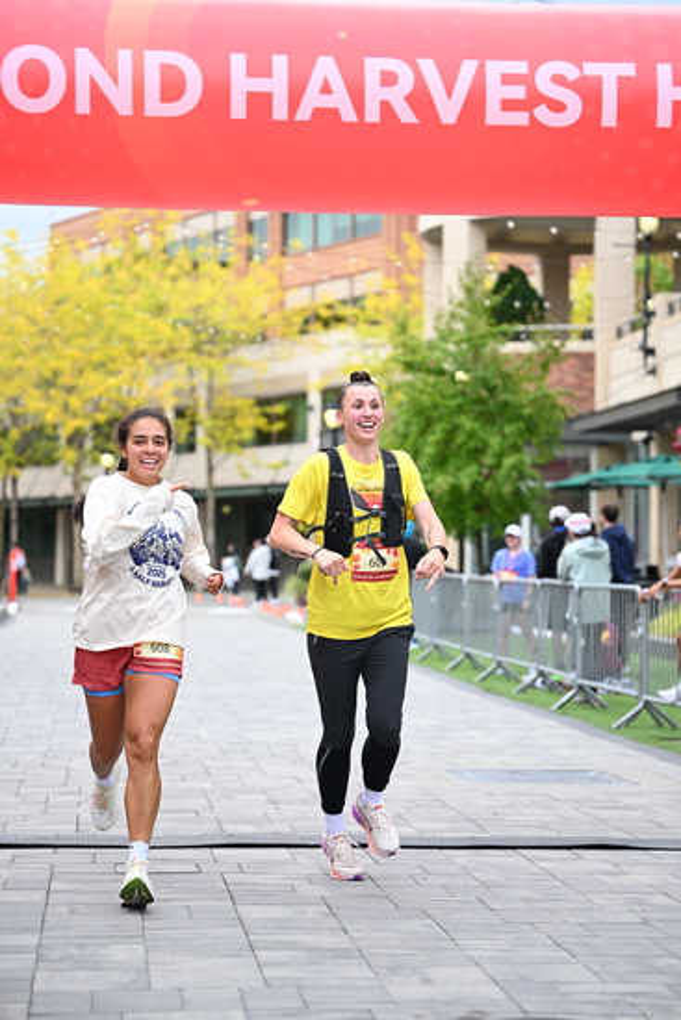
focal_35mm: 84
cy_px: 510
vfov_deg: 24.2
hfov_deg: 16.3
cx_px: 340
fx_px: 2382
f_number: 2.8
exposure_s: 1/2000
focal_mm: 84
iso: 640
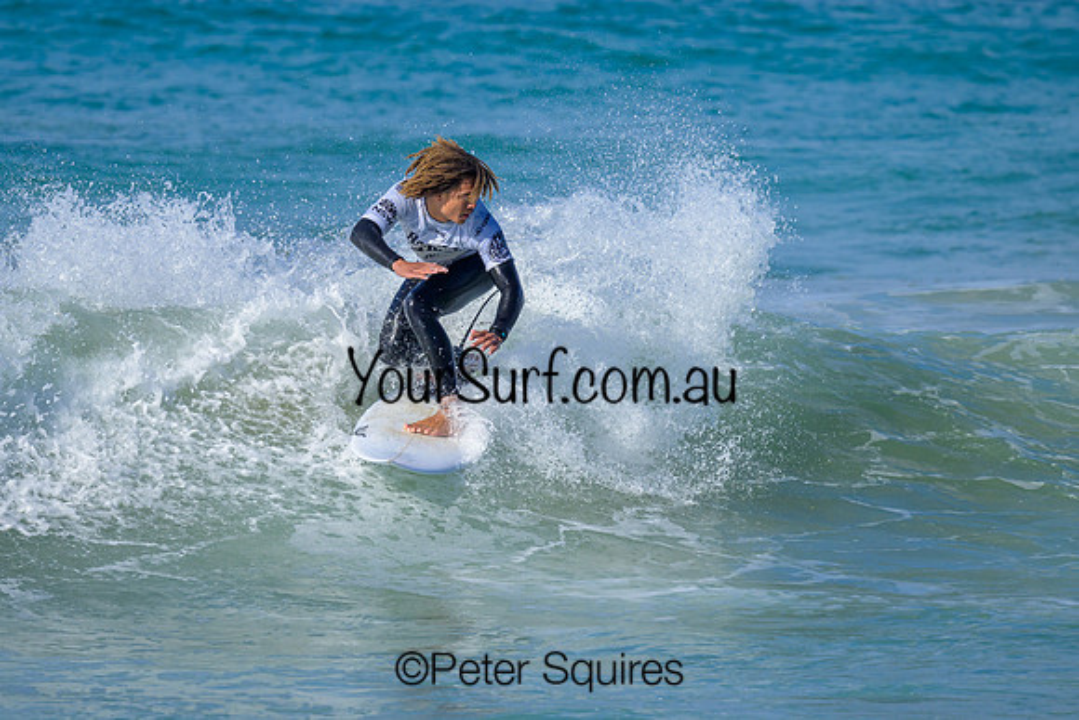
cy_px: 281
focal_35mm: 1098
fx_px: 32928
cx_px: 446
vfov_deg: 1.3
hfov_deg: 1.9
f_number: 6.3
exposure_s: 1/2000
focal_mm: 800
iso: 280
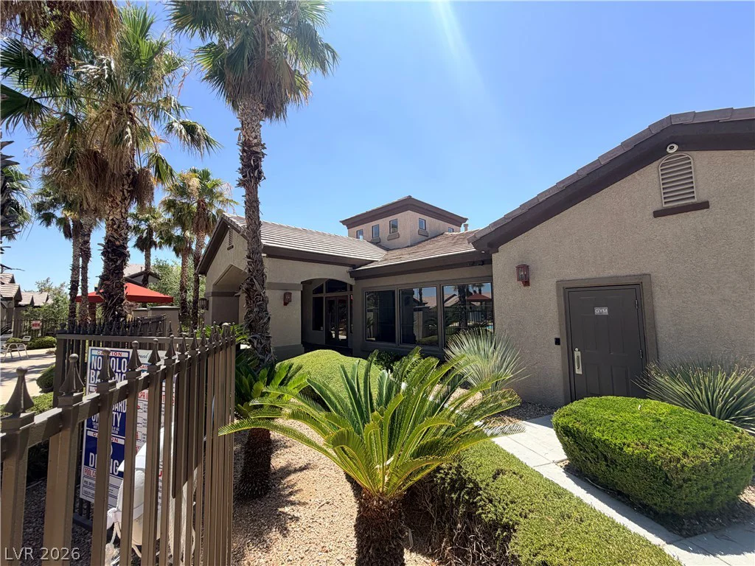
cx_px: 378
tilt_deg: +4.7
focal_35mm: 14
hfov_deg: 102.1
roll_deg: +0.7
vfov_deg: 85.7
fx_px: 305
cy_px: 283
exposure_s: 1/770
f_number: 2.2
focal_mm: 2.22
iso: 25
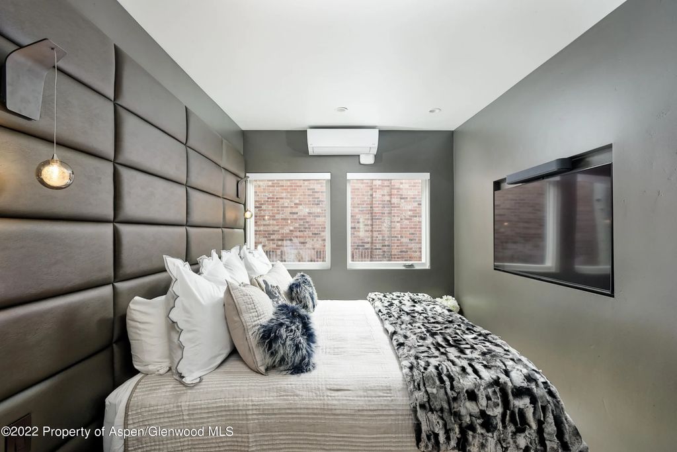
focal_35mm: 17
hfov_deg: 93.3
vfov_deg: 70.5
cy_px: 226
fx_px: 320
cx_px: 338
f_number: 7.1
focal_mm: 17
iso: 400
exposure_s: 1/2.5
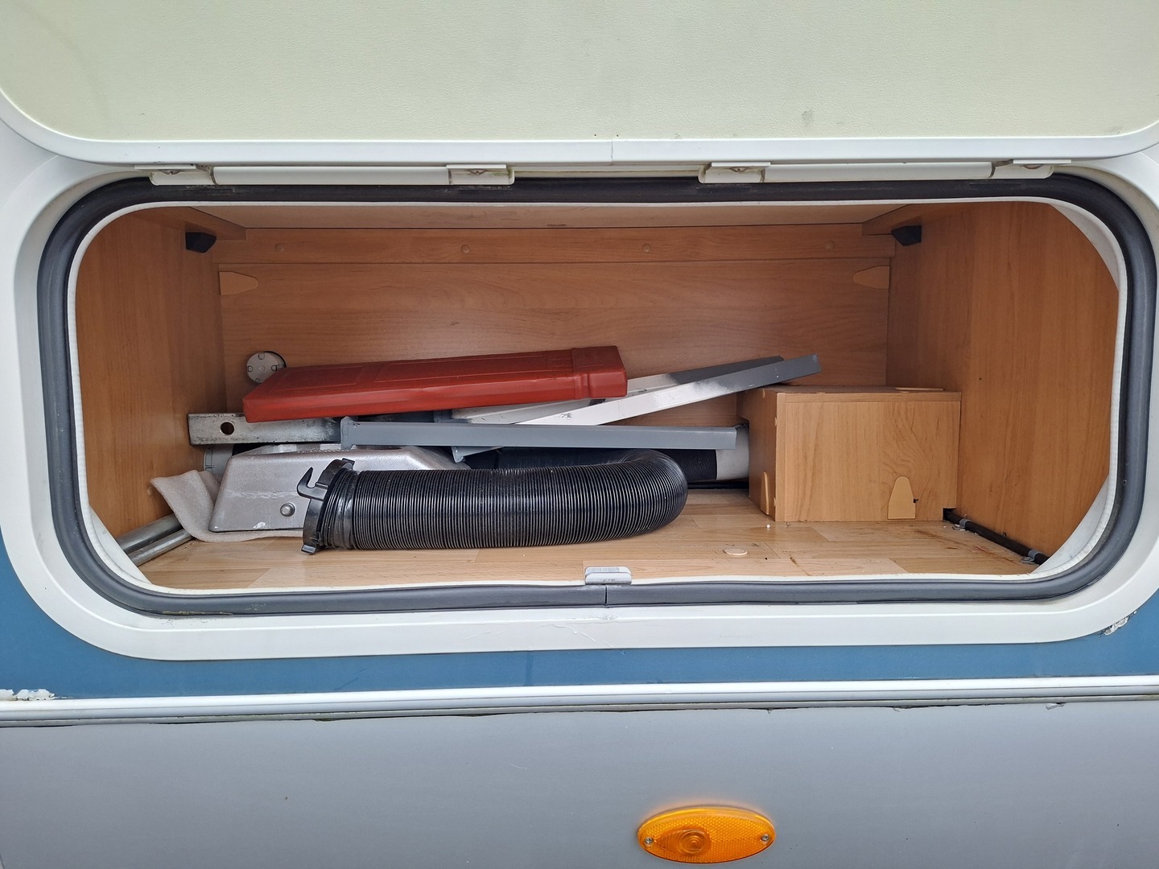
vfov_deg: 58.9
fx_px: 770
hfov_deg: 73.9
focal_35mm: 23
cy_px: 434
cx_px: 580
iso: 200
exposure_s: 1/100
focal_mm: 5.54
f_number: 1.8
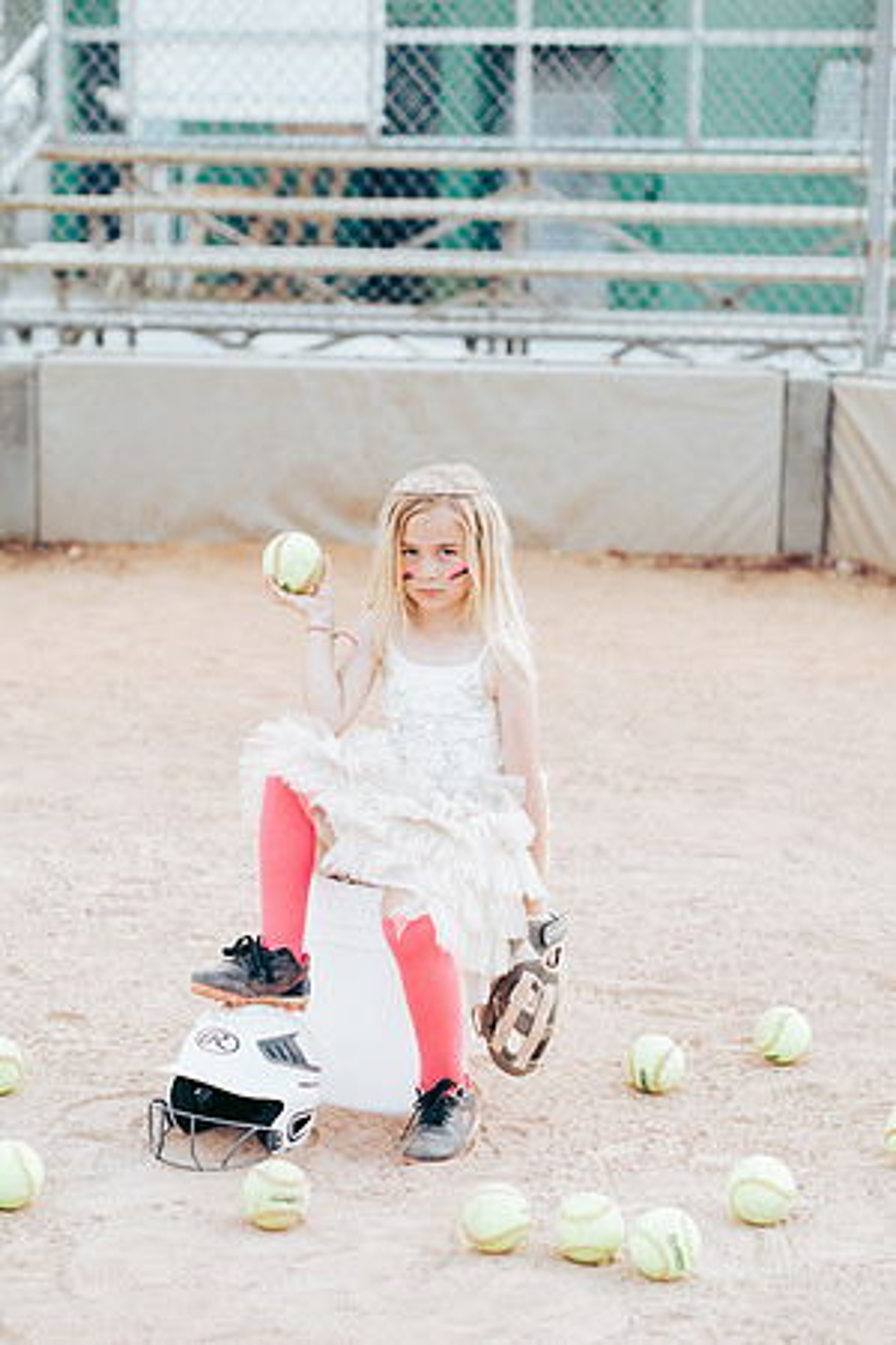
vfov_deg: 23.9
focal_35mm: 85
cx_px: 448
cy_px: 672
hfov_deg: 16.1
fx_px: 3173
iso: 160
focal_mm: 85
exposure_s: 1/400
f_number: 2.8
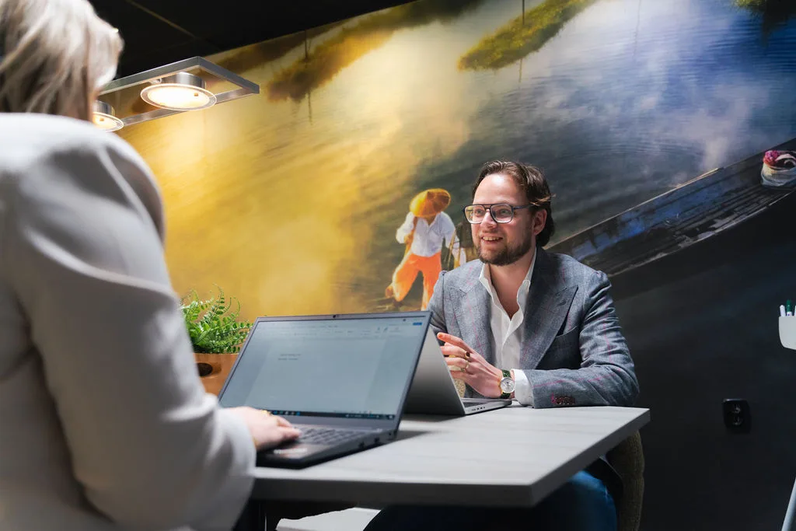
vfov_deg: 43.6
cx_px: 398
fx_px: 663
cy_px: 266
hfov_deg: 61.9
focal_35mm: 30
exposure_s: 1/200
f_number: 2.8
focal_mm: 30
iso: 1000
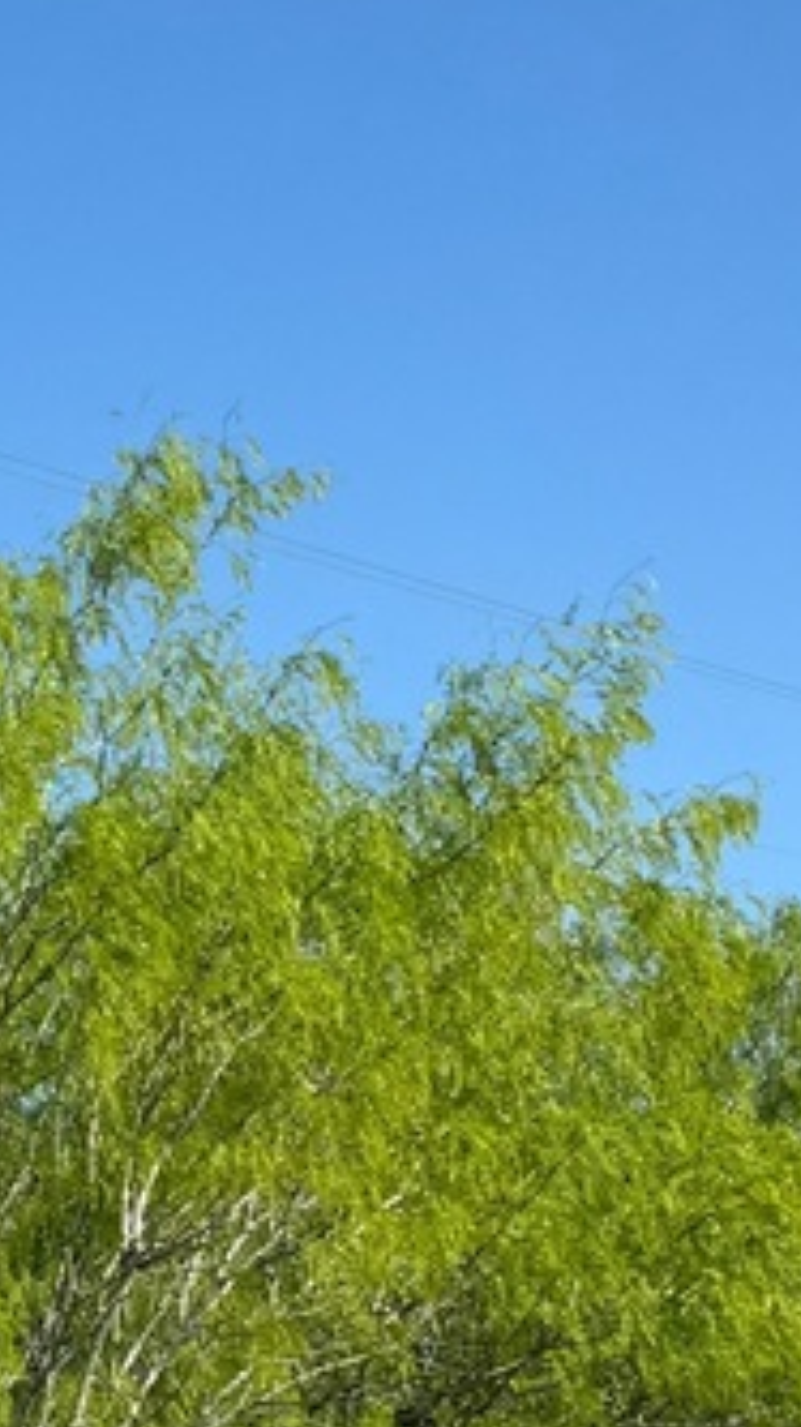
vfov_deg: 18.8
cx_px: -1341
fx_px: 4272
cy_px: 1136
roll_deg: -0.3
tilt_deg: +8.2
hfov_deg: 9.2
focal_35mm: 113
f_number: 1.78
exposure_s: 1/3802
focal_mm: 6.76
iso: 80
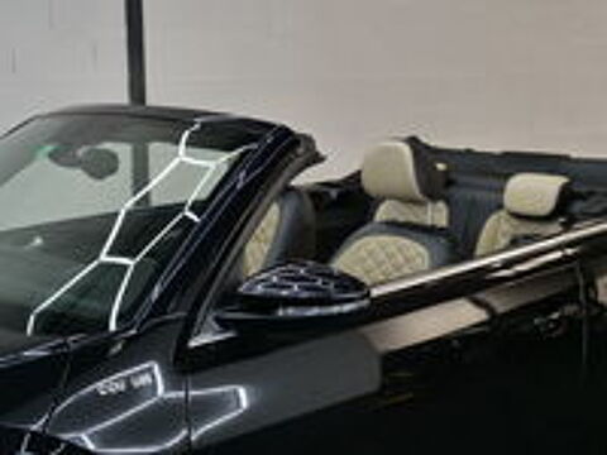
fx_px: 1087
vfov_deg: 23.7
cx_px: 304
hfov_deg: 31.2
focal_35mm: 62
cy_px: 228
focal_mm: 31
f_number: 3.7
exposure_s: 1/80
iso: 400
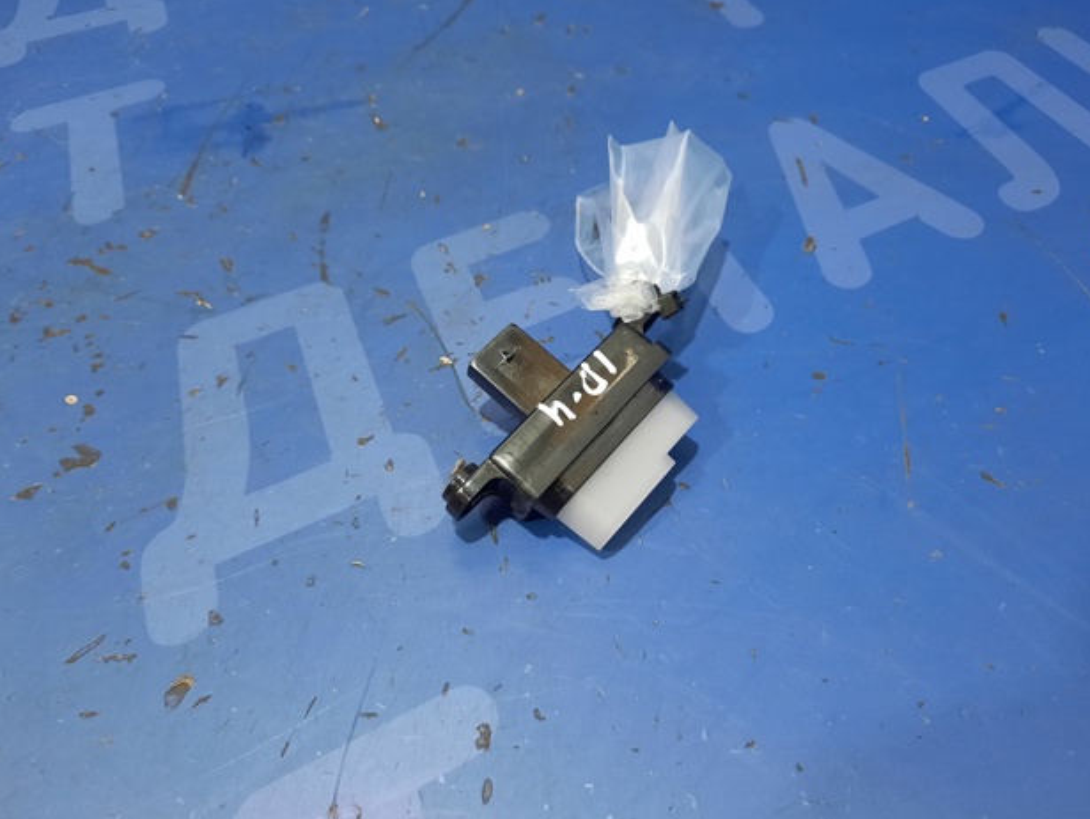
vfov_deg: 53.1
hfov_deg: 67.3
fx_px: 819
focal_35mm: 26
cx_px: 539
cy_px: 422
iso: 320
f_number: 2
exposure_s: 1/33
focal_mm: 4.6
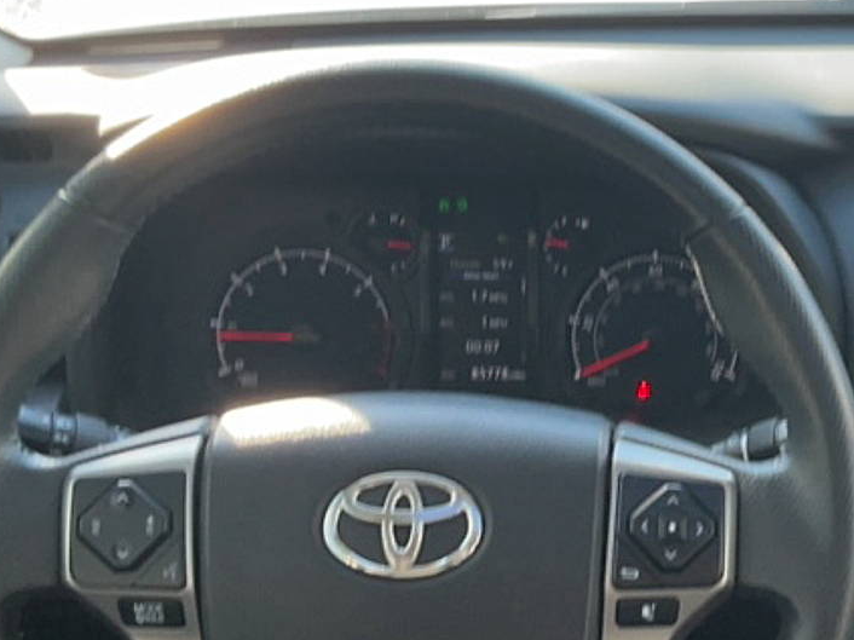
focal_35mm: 68
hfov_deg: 27.0
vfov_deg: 21.5
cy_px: 457
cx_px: 855
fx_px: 1677
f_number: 1.8
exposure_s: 1/60
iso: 20
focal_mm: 3
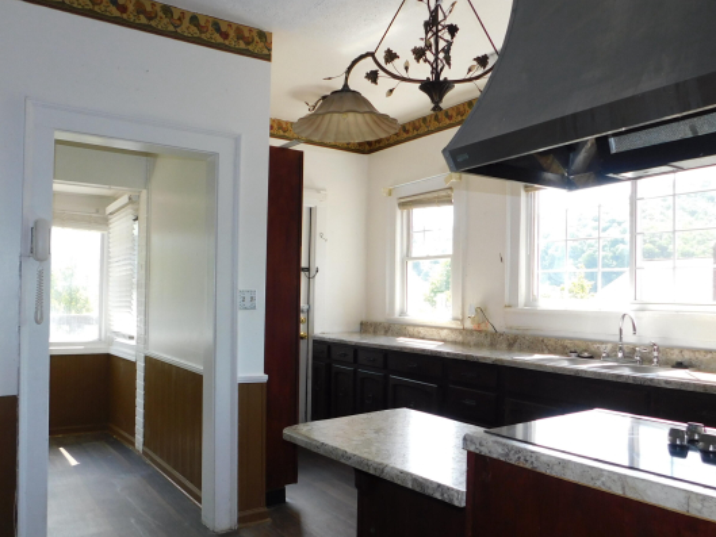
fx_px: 600
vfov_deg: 48.2
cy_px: 294
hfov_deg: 61.6
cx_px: 344
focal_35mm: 29
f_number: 3
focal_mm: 4
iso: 125
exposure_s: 1/125
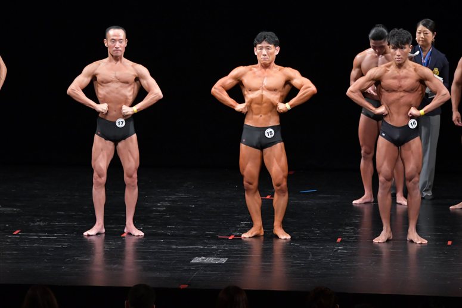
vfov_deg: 6.3
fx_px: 2784
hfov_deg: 9.5
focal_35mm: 217
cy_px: 154
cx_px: 231
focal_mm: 145
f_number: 5.6
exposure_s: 1/400
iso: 3200
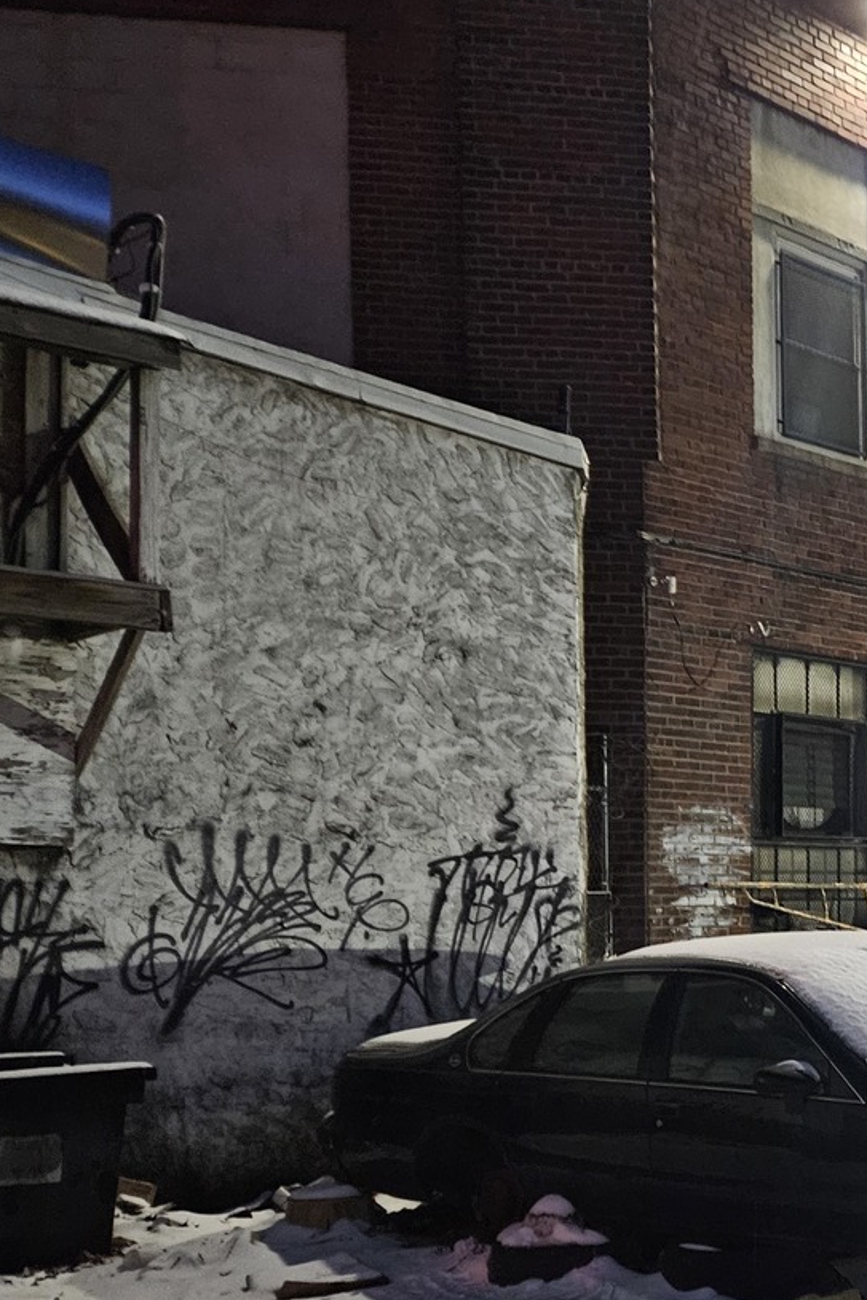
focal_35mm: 47
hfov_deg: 24.0
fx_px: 1697
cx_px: 1215
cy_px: 910
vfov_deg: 41.1
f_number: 1.8
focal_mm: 5.4
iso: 1000
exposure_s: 1/24
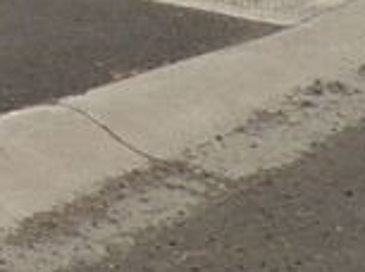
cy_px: -422
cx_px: -615
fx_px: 1694
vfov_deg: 8.3
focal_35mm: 161
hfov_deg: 10.1
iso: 100
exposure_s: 1/564
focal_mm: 4.3
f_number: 4.6
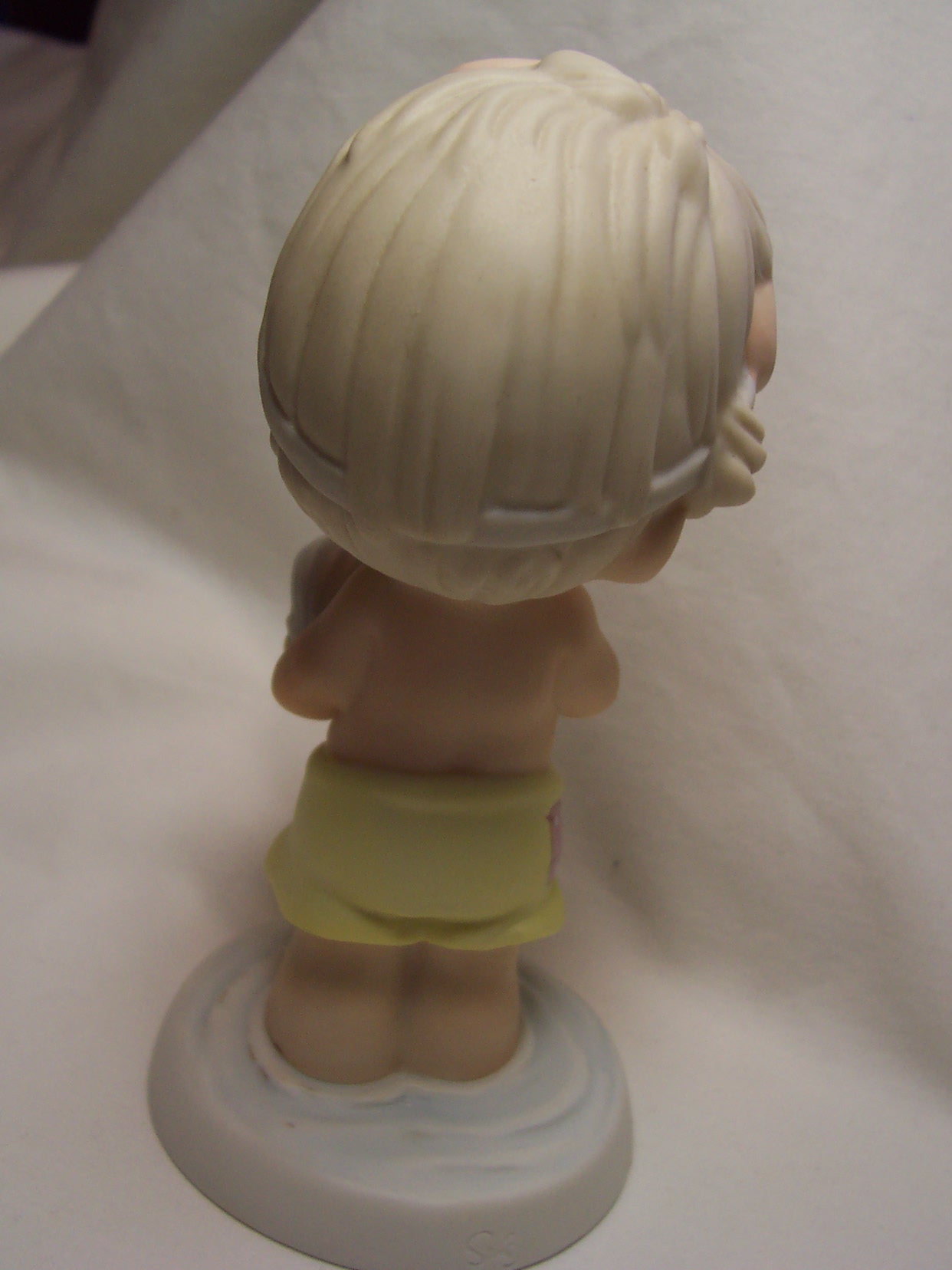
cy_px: 635
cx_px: 476
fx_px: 1357
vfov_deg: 50.1
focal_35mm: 37
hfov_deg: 38.7
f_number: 2.8
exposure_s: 1/90
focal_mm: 5.6
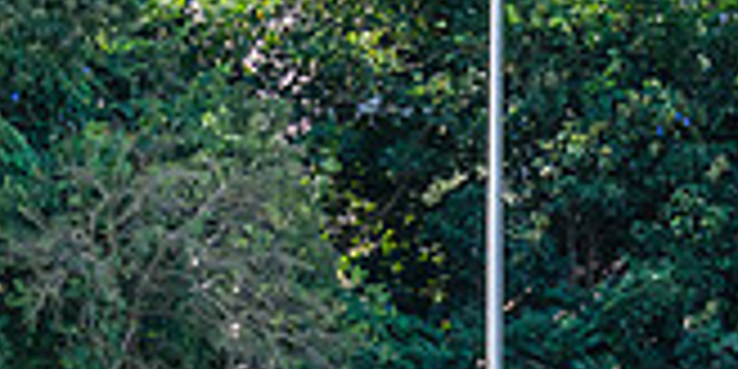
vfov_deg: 1.5
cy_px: 512
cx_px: 1495
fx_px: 14435
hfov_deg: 2.9
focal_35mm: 757
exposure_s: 1/2000
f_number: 6.3
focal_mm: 160
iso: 800
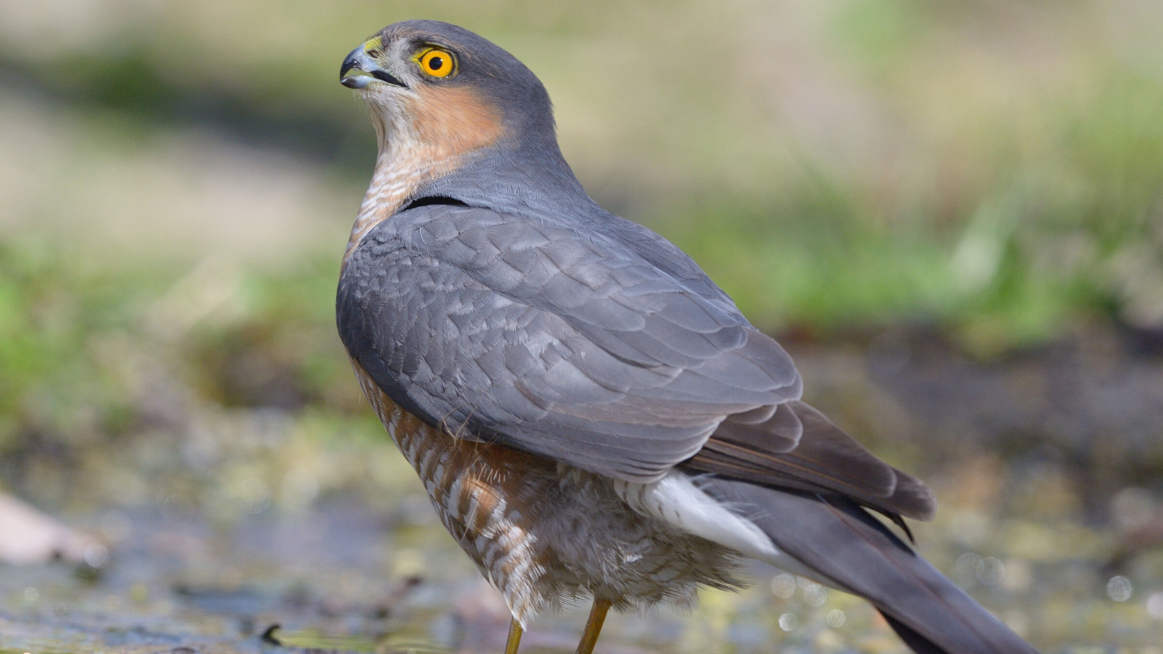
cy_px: 345
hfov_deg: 3.4
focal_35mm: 630
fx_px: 19429
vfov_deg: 1.9
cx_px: 582
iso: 2000
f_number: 9
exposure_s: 1/500
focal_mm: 600
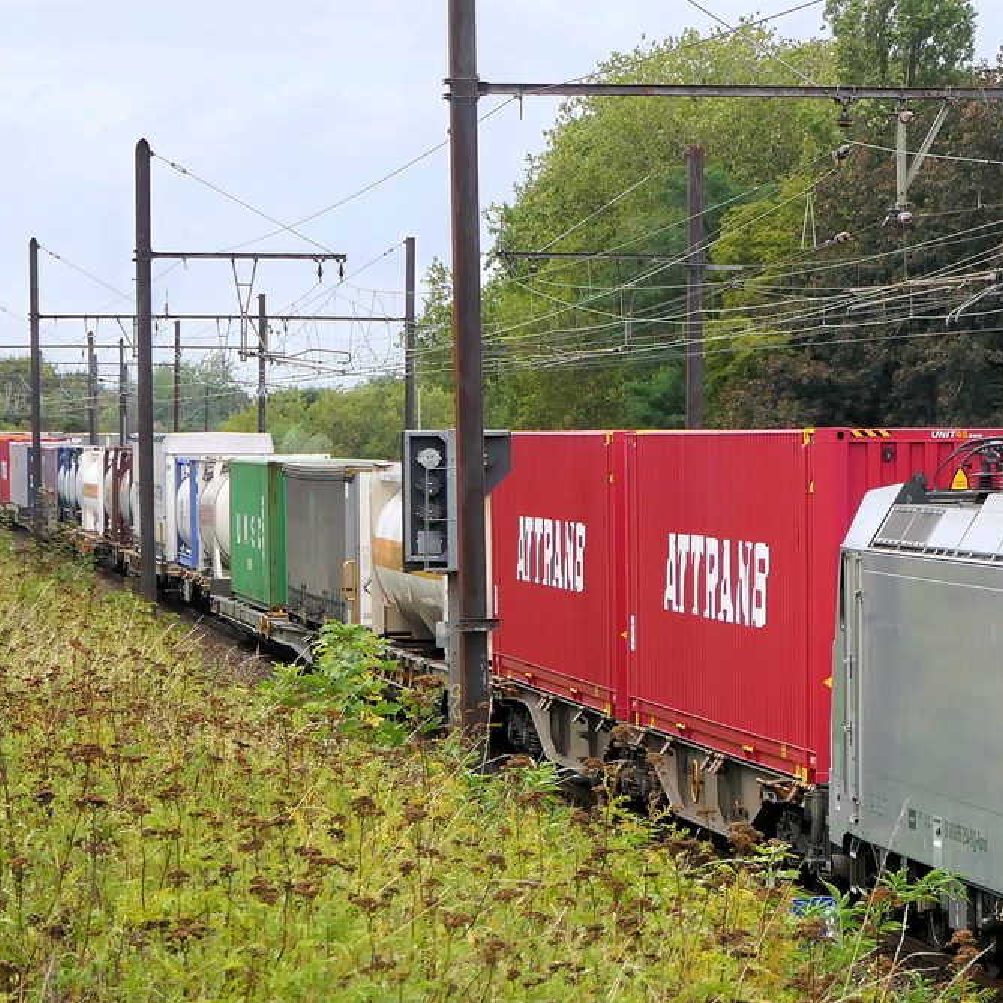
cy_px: 751
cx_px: 1043
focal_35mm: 199
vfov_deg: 8.8
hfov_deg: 8.7
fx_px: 6524
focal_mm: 35.9
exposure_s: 1/800
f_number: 5
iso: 400
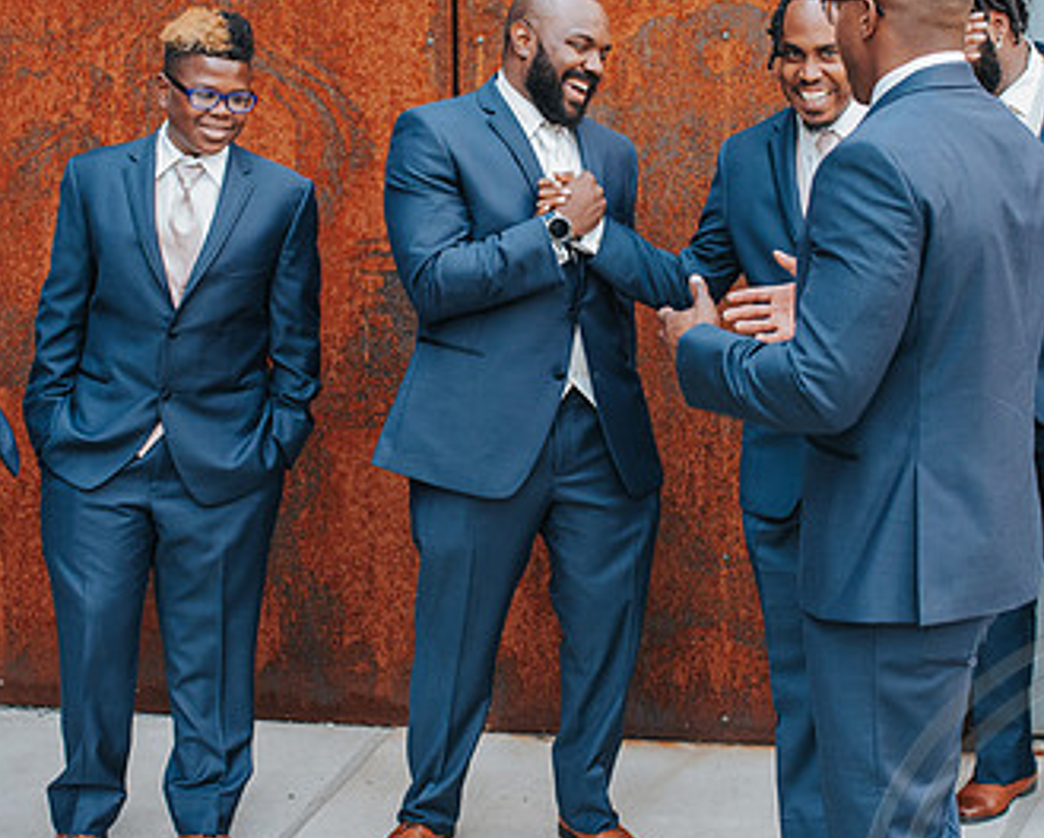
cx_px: 495
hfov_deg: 28.7
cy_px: 289
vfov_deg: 23.1
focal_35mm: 66
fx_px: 2042
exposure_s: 1/800
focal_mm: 35
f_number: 4
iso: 1400
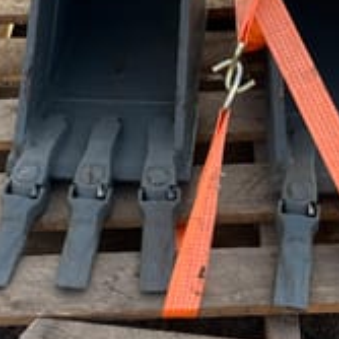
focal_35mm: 69
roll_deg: -0.7
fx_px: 764
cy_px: -5
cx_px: 242
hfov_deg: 24.8
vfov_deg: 23.9
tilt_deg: -40.7
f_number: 1.6
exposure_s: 1/891
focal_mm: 5.1
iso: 50
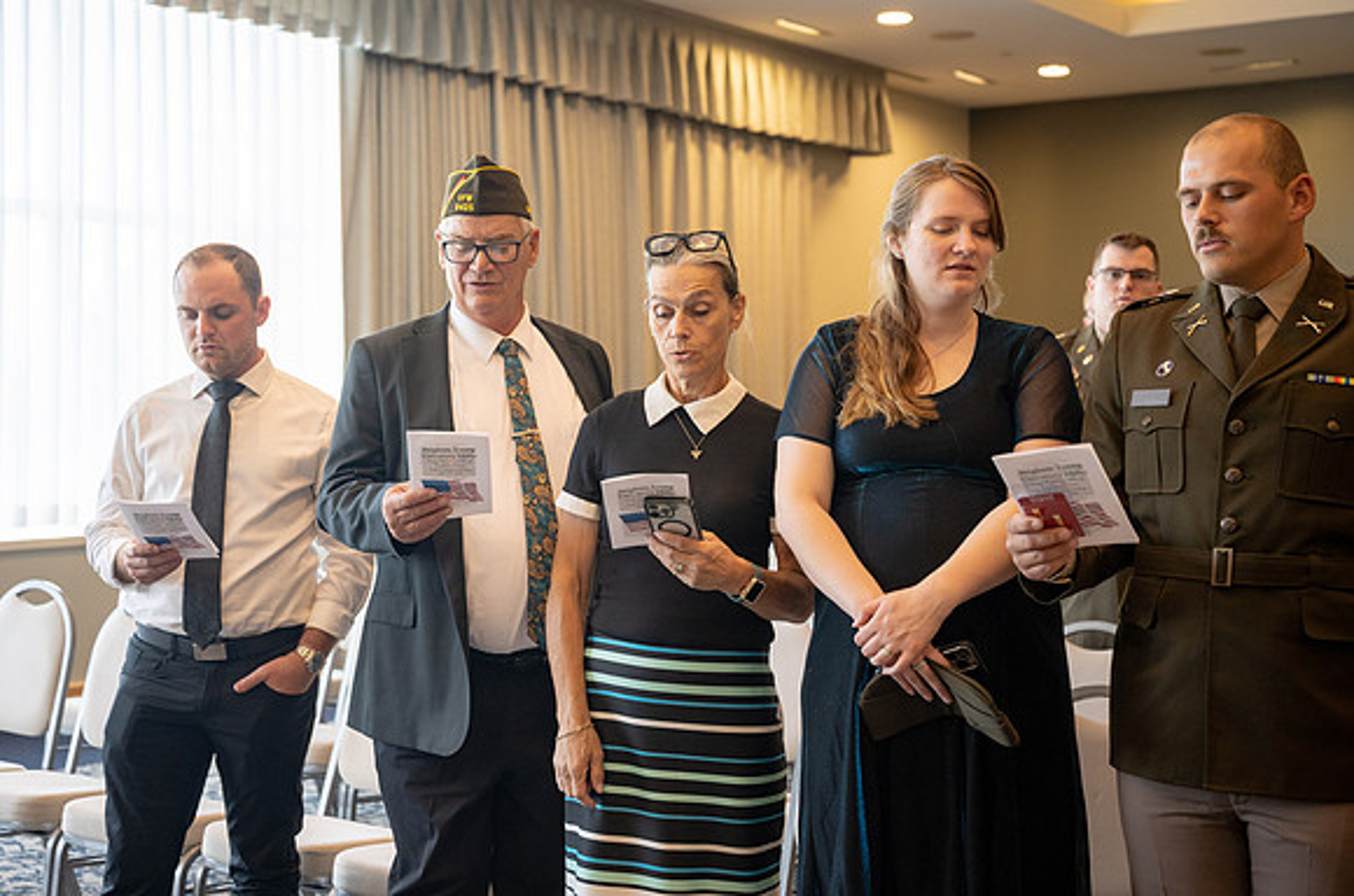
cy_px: 394
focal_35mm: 50
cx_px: 600
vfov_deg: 26.7
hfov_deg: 39.5
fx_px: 1885
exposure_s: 1/125
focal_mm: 45
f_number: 2.8
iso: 200
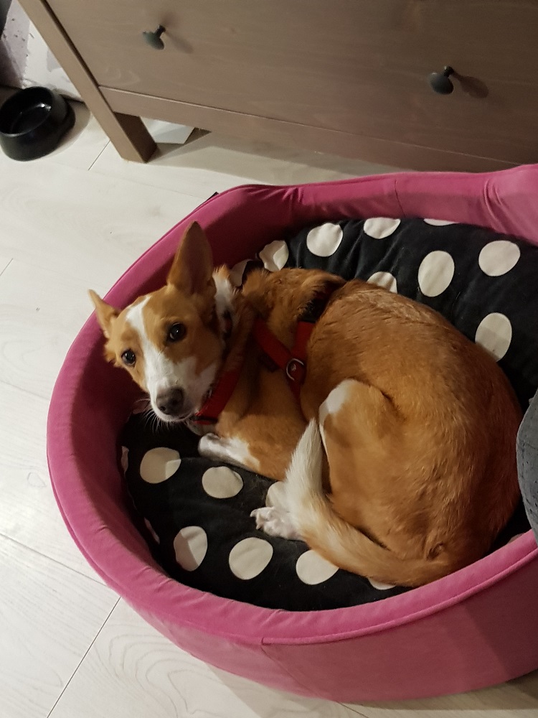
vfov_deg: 67.3
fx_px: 539
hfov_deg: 53.1
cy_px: 359
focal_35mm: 26
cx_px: 269
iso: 250
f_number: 1.7
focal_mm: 4.2
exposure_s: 1/10
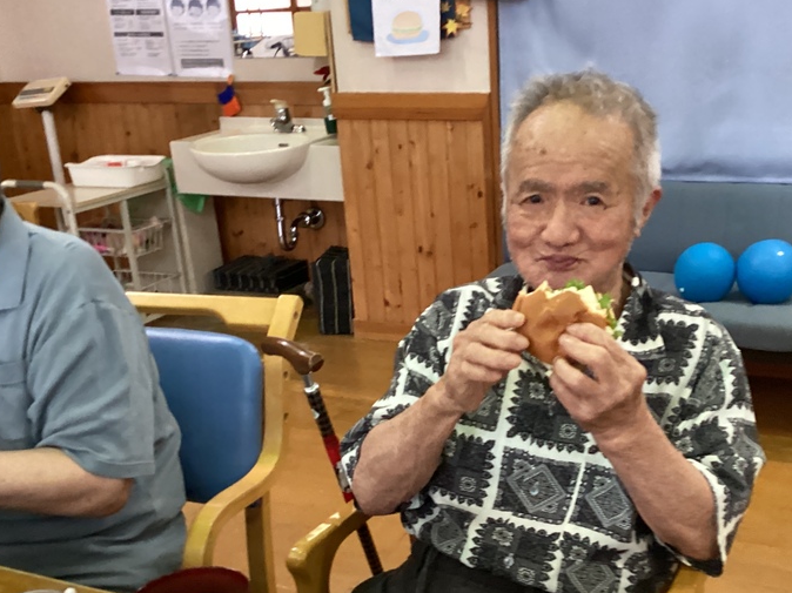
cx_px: 498
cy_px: 405
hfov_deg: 40.9
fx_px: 1052
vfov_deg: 31.2
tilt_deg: -20.2
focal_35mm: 46
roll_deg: +2.1
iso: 400
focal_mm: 3.3
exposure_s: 1/60
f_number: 2.4
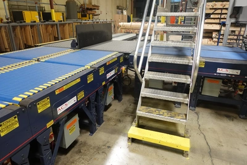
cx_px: 124
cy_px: 82
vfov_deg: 53.2
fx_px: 165
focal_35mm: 24
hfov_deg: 73.7
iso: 2000
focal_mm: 8.8
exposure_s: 1/250
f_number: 1.8
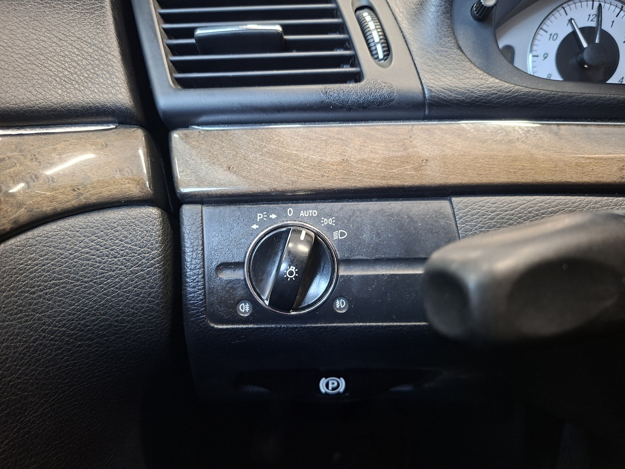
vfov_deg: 58.9
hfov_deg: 73.9
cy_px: 234
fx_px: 415
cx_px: 312
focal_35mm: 23
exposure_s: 1/33
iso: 250
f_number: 1.8
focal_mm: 5.54
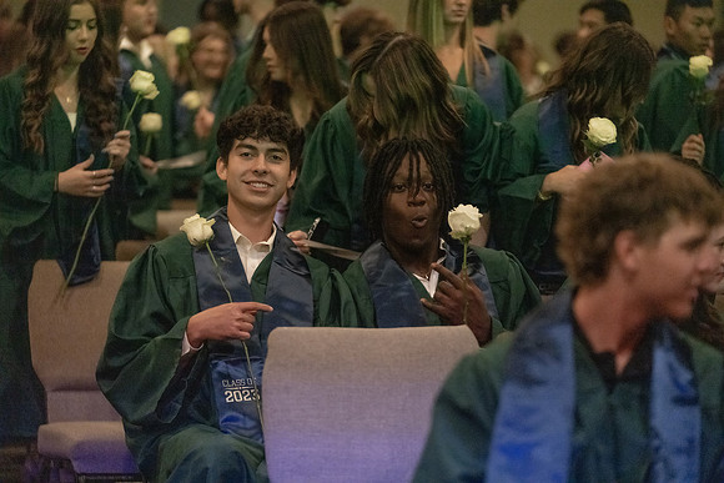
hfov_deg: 15.4
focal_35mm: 133
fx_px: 2675
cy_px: 242
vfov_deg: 10.3
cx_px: 362
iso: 20000
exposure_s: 1/320
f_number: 2.8
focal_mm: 133
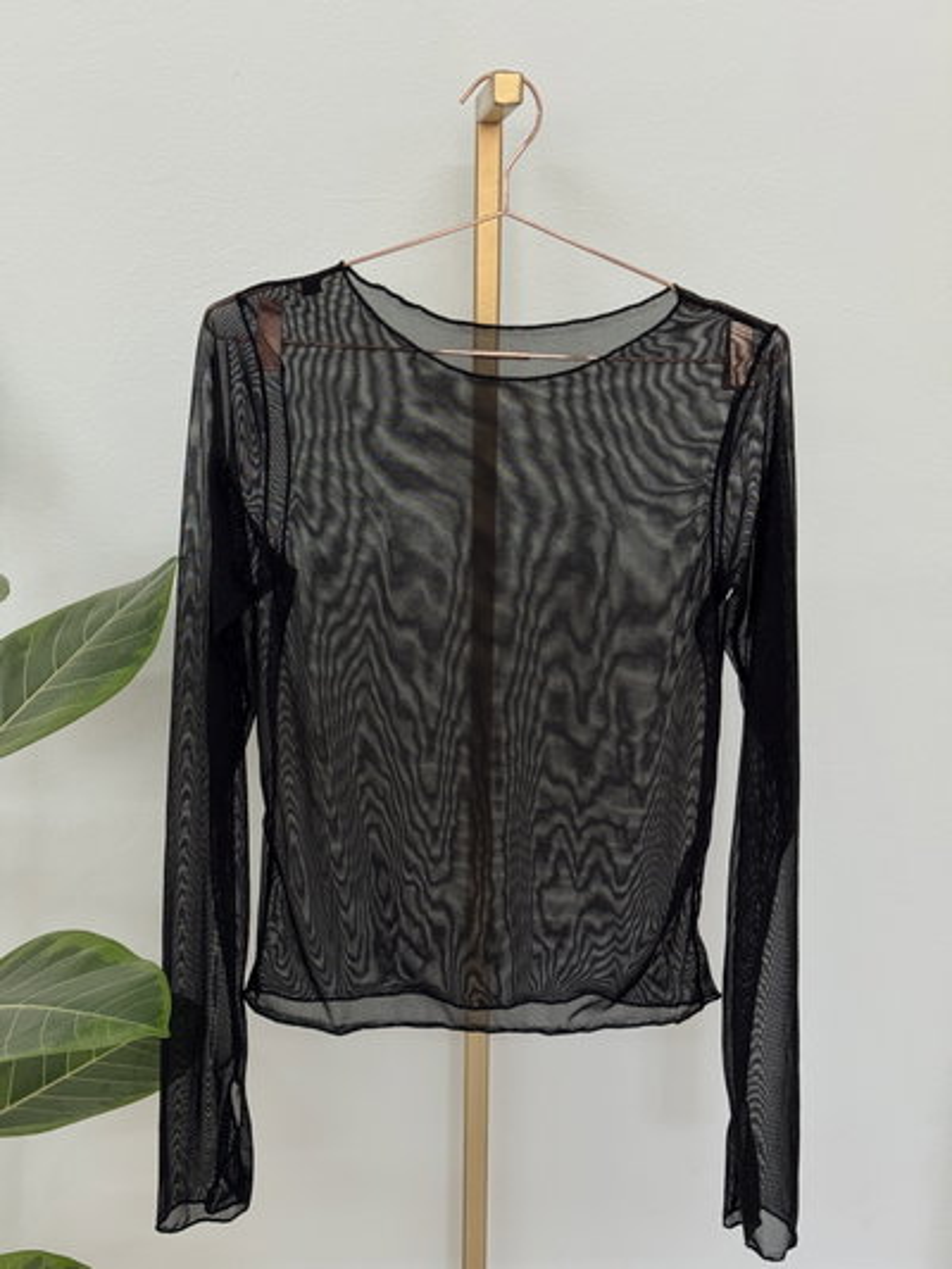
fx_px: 1759
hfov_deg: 30.3
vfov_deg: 39.6
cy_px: 634
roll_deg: +0.6
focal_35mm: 48
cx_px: 476
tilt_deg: -12.2
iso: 64
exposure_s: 1/100
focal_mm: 6.76
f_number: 1.78
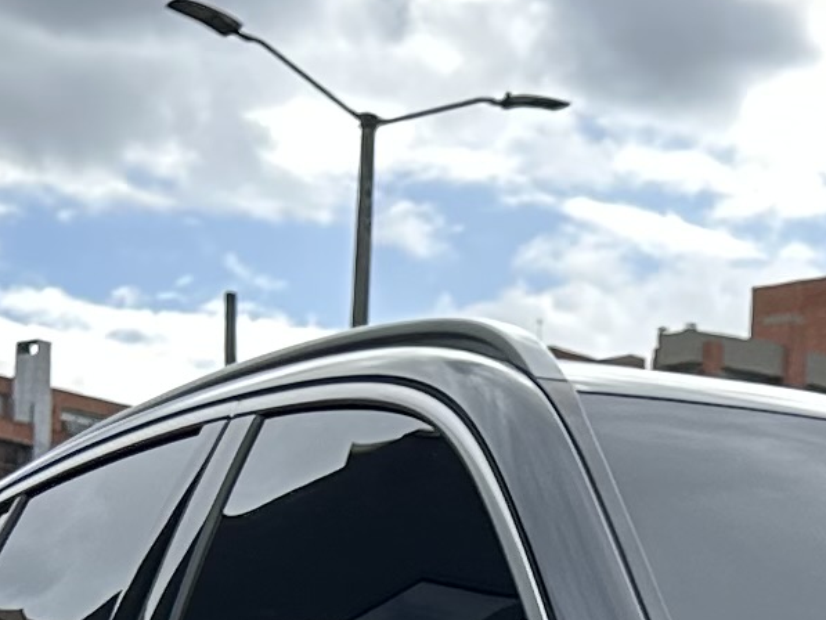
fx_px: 3866
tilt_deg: -3.6
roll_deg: -4.5
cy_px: 1435
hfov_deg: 11.6
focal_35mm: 162
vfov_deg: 8.5
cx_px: 1323
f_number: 1.78
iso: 80
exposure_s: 1/1587
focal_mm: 6.86
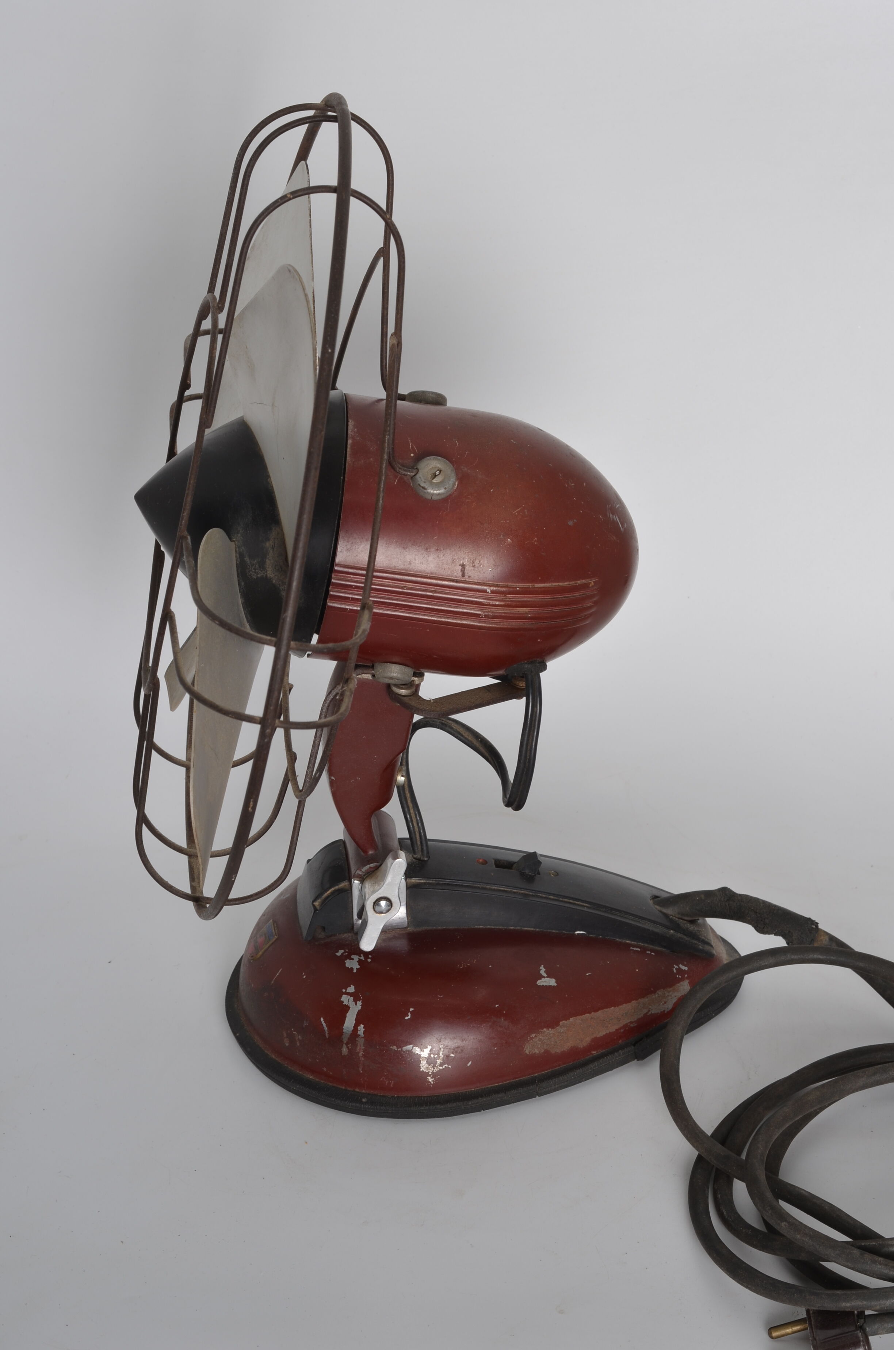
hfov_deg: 18.1
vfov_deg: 27.0
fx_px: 2806
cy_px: 675
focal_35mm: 75
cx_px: 447
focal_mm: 50
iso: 100
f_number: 11
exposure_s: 1/125
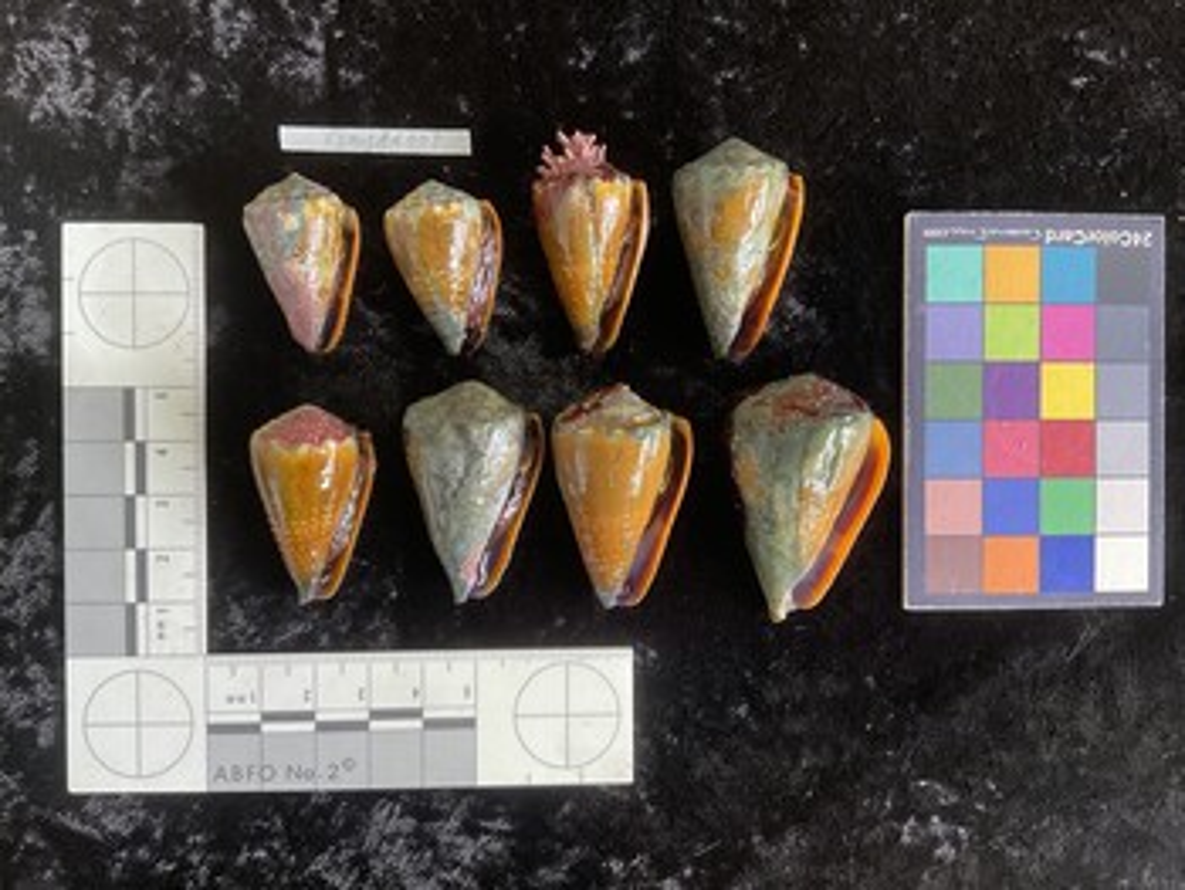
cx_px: 592
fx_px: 993
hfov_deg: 61.6
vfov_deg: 48.3
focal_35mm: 29
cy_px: 445
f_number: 1.8
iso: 50
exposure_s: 1/60
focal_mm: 3
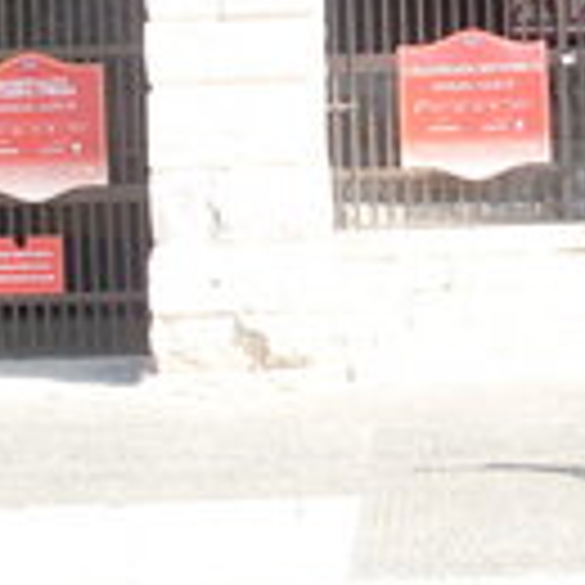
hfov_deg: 16.7
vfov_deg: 16.7
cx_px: 522
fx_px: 1969
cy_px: 86
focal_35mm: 103
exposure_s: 1/250
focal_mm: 6.3
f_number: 2.8
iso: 80
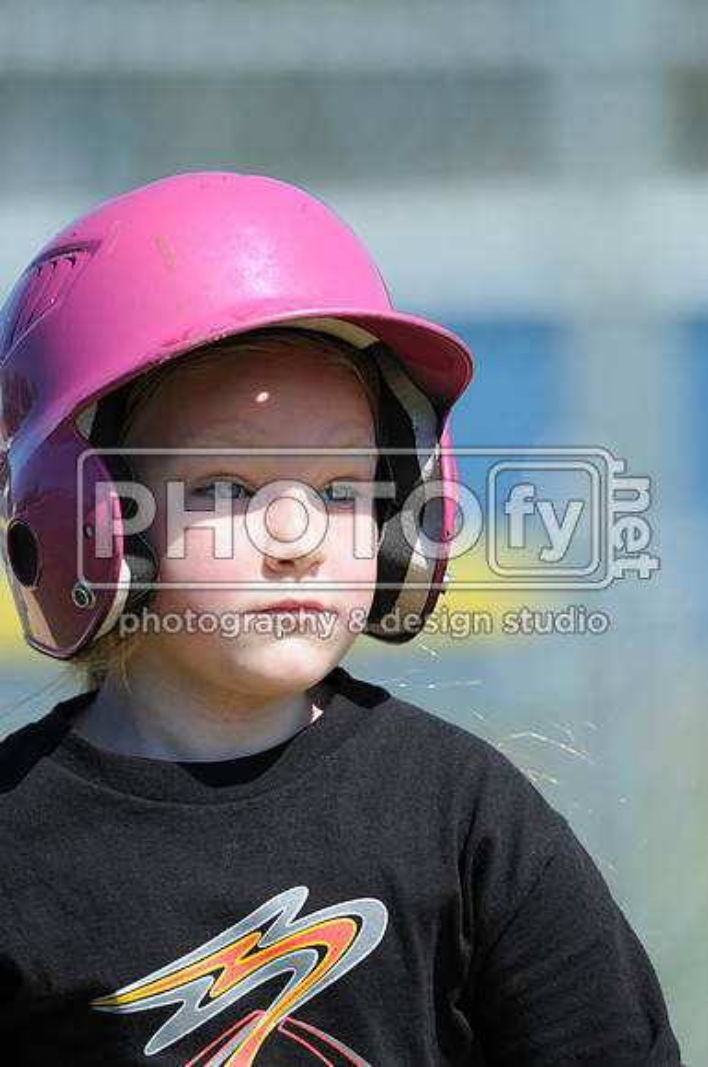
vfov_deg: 4.6
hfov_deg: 3.0
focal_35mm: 450
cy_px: 534
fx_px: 13314
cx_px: 354
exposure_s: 1/1600
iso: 200
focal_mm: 300
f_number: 4
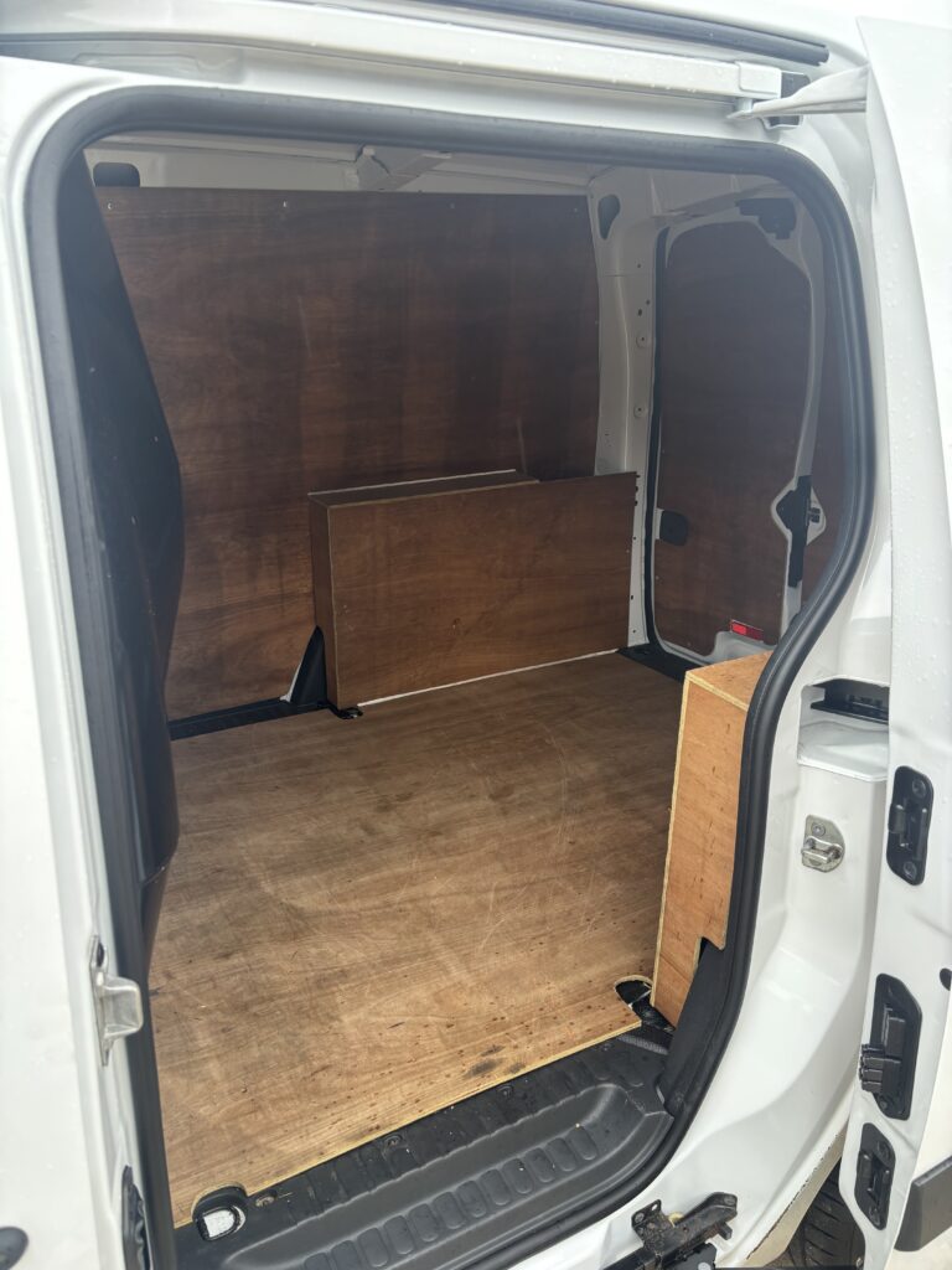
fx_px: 953
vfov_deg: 67.3
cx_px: 476
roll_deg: -0.3
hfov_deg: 53.1
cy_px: 635
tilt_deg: -19.0
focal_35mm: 26
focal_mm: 5.96
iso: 80
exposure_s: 1/121
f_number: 1.6
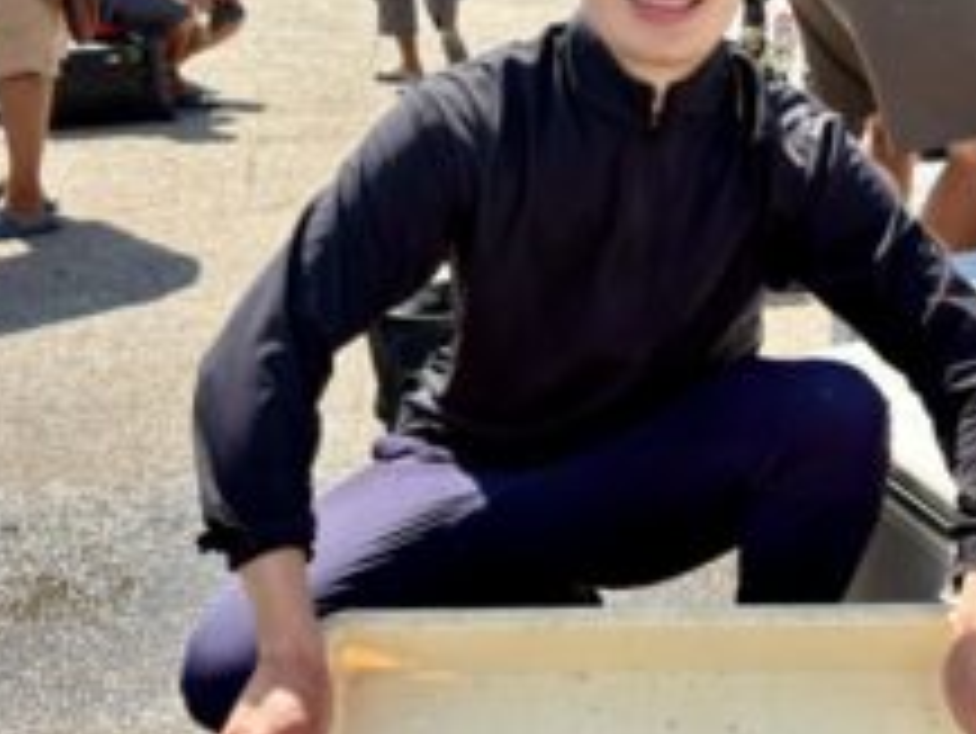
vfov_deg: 30.3
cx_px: 652
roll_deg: +0.5
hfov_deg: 39.2
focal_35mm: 48
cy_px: 410
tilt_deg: -20.8
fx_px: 1354
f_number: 1.6
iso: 50
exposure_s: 1/2208
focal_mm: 5.96
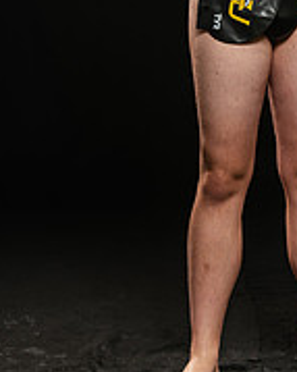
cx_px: 291
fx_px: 2463
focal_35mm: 224
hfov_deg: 6.9
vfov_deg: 8.6
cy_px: -6
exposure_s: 1/200
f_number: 6.3
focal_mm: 95
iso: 400
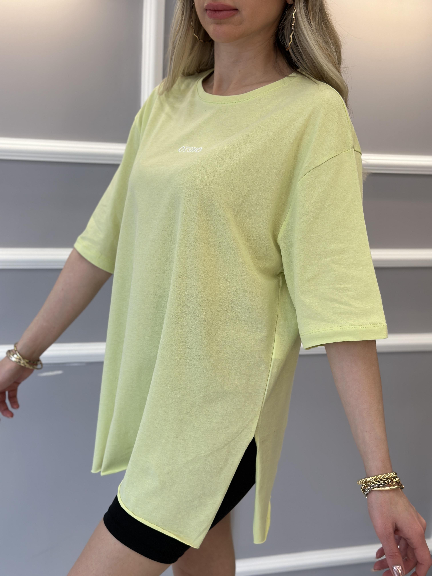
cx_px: 216
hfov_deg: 30.3
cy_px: 288
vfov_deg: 39.7
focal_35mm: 48
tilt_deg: -11.7
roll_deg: -4.2
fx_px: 799
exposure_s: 1/212
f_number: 1.78
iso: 80
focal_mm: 6.86
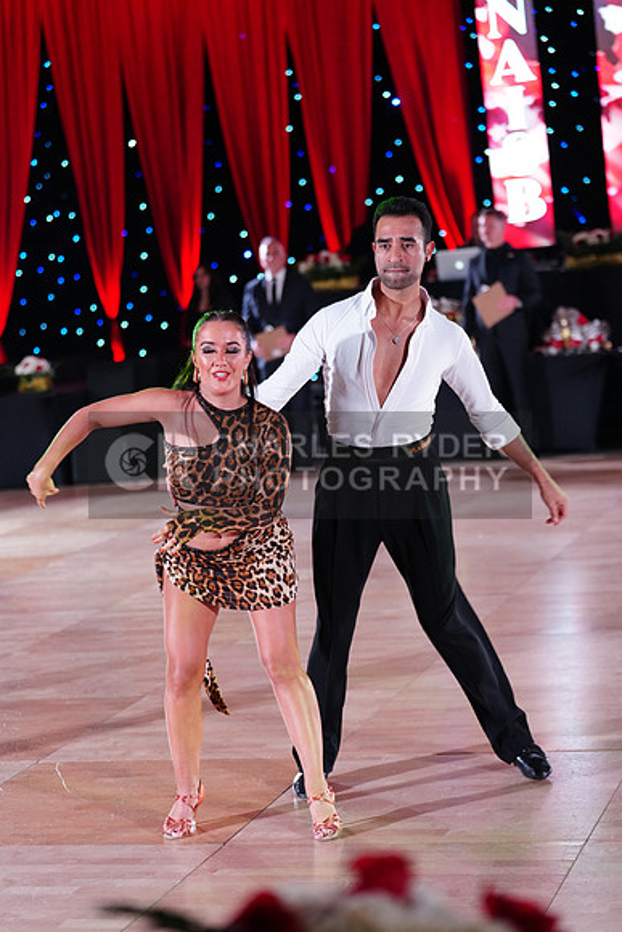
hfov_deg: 17.3
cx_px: 311
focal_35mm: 79
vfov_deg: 25.7
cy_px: 466
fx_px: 2046
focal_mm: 79
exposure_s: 1/320
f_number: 2.8
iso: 2500
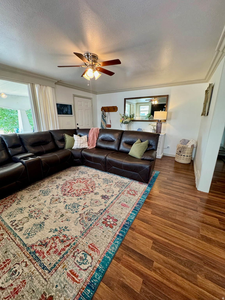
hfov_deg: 85.7
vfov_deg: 102.1
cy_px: 150
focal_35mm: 14
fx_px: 121
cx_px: 112
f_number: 2.2
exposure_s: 1/120
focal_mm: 2.22
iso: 320
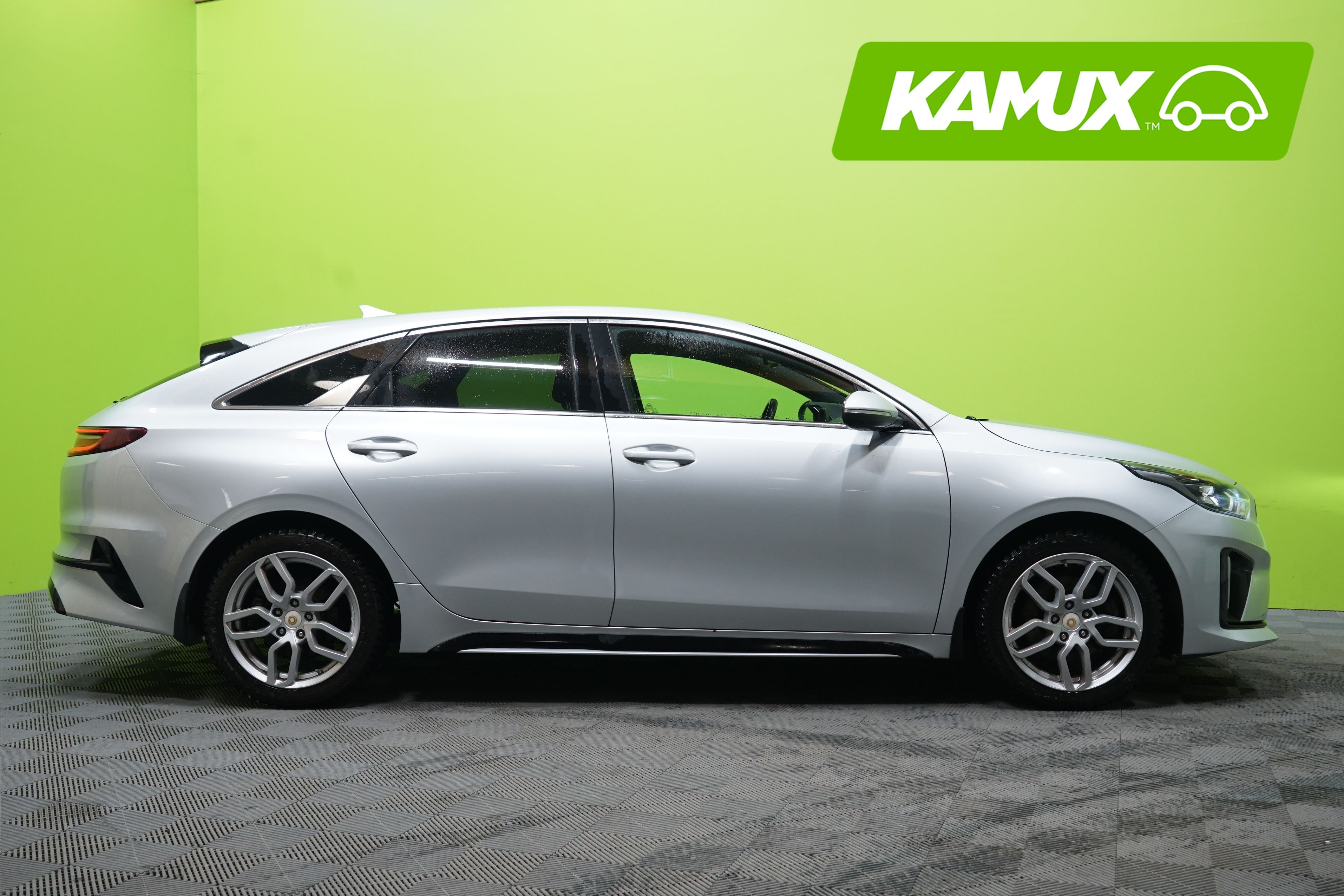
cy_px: 458
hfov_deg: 53.1
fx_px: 1344
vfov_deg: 36.9
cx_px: 658
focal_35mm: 36
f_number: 5.6
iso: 800
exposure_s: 1/20
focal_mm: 35
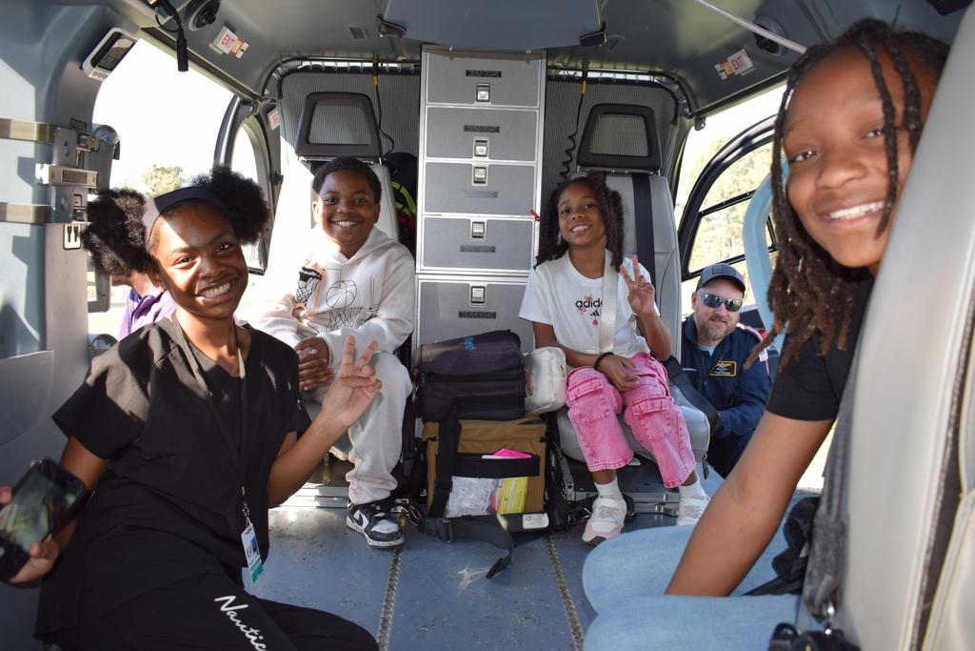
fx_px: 813
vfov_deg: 43.6
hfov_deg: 61.9
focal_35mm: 30
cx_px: 488
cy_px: 326
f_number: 5.6
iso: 180
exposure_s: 1/125
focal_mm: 20
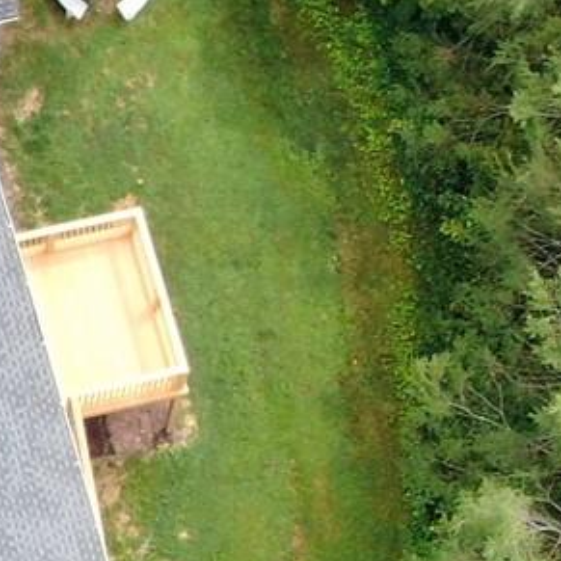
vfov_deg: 7.0
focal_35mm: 249
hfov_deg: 6.9
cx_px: -307
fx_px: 4566
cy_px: 335
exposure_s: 1/60
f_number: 3.5
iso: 100
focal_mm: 6.92
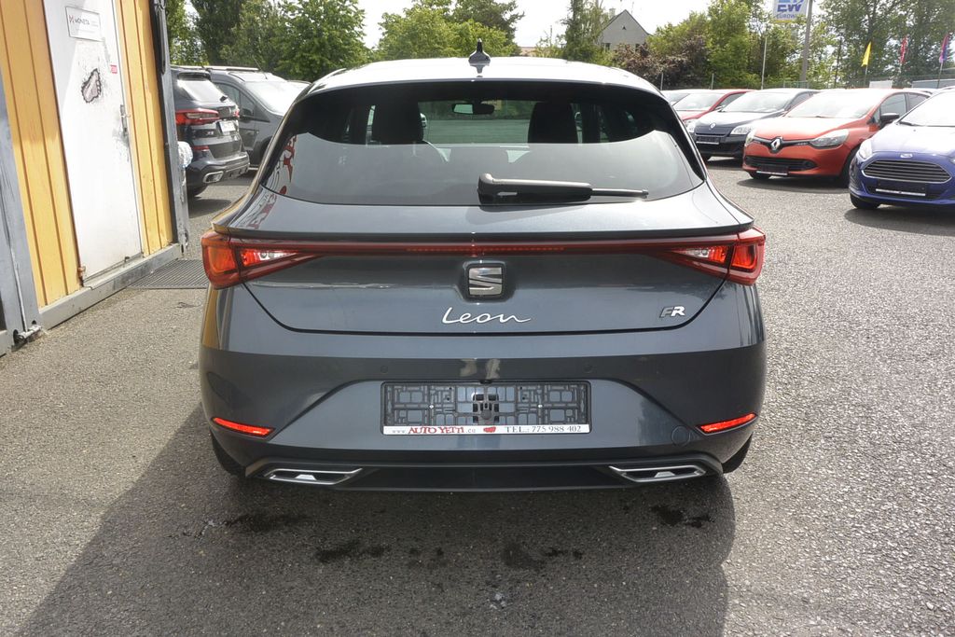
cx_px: 478
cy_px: 318
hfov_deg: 65.5
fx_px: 743
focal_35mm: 28
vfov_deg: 46.4
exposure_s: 1/250
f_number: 7.1
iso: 160
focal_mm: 10.7
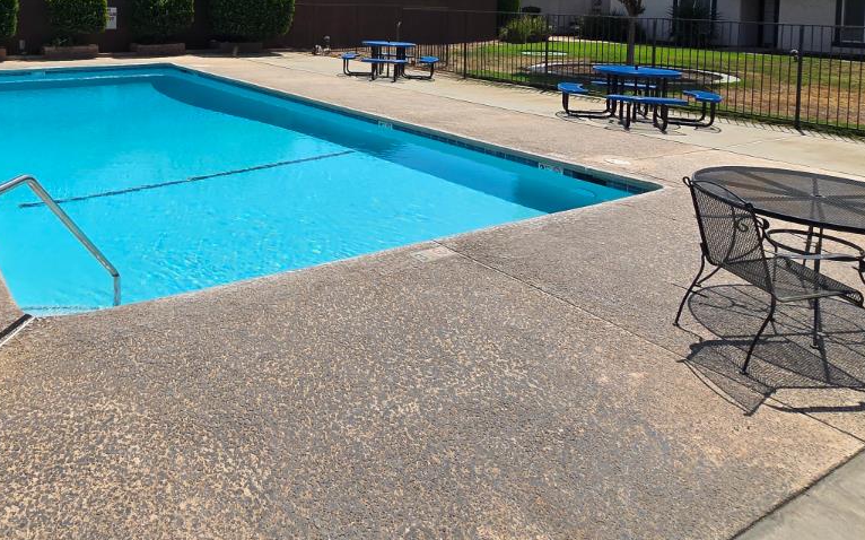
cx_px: 220
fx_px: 636
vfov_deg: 41.0
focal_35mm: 27
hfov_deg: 64.5
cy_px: 19
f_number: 2.2
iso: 50
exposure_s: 1/4010
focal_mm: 2.2
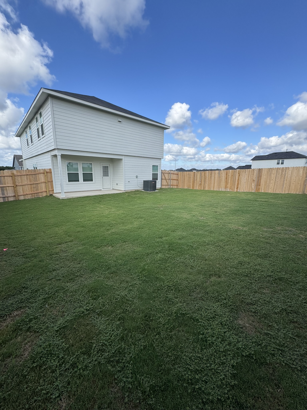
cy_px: 205
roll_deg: +0.0
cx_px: 154
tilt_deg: -11.1
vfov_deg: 102.1
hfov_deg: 85.7
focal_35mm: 14
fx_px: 166
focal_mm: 2.22
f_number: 2.2
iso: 50
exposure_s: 1/1217
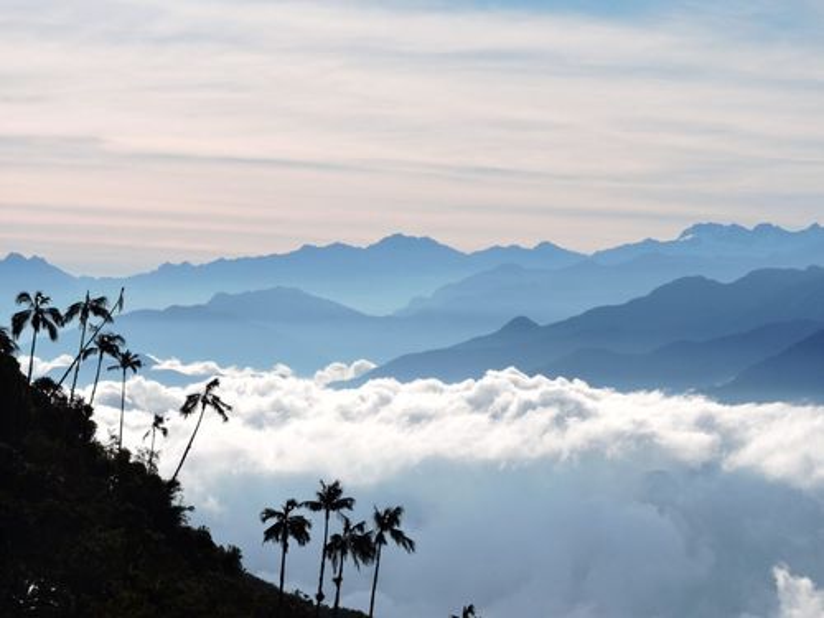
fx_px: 2976
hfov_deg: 15.8
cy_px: 309
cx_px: 412
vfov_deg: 11.9
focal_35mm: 125
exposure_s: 1/1250
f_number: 5.6
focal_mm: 22.4
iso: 100
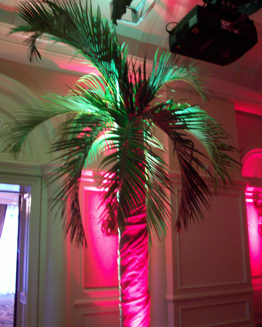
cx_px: 133
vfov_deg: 50.2
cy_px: 174
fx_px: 349
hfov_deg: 41.1
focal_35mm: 36
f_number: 2.7
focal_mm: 5.6
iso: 160
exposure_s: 1/8
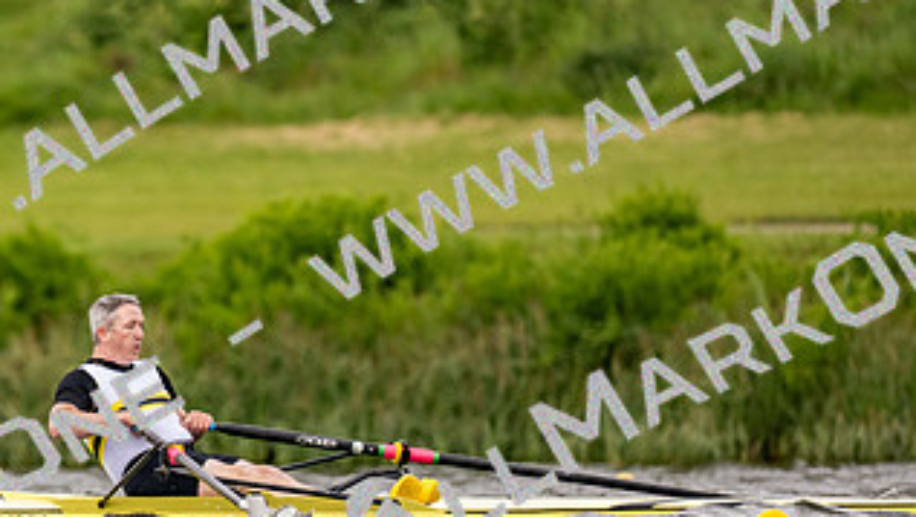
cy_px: 348
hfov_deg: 1.9
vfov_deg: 1.1
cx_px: 98
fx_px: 27934
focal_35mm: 1149
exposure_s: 1/2500
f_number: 4
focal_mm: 600
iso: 800
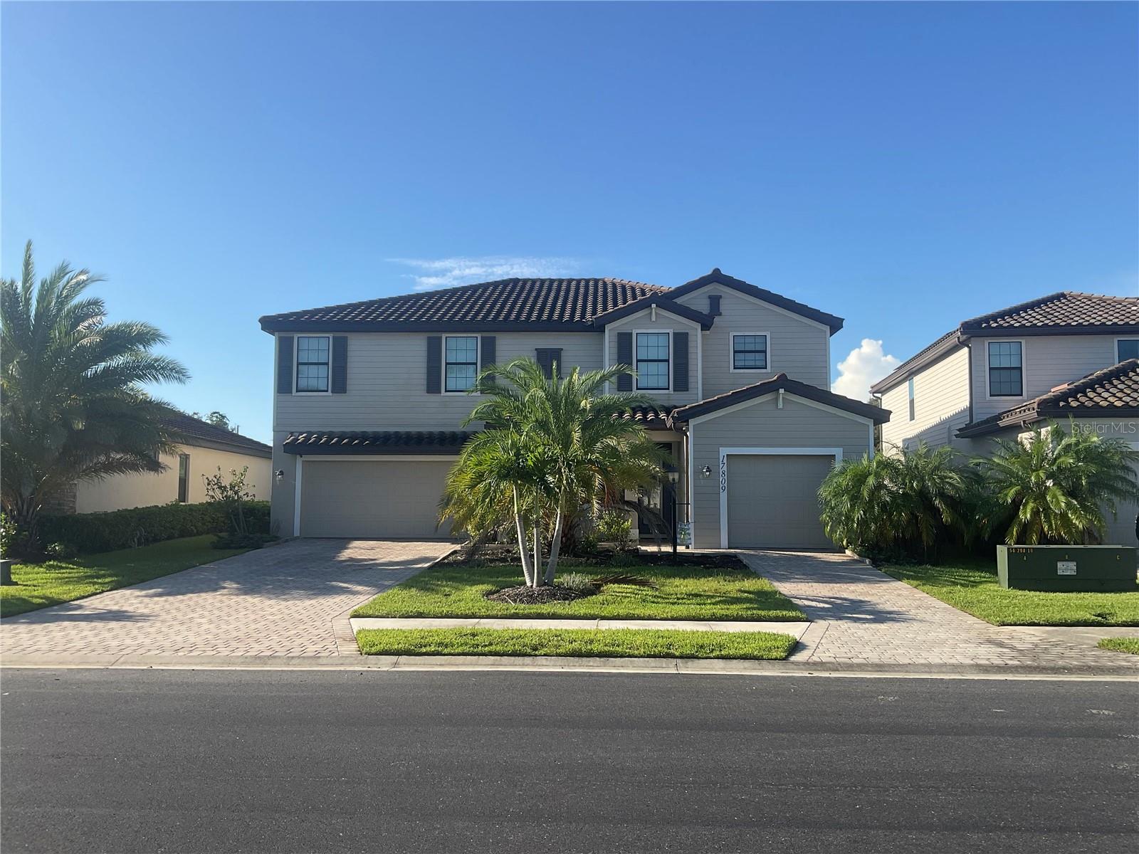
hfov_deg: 61.7
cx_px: 570
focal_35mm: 29
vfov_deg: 48.2
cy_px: 427
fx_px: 954
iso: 16
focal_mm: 3
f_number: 1.8
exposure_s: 1/1534
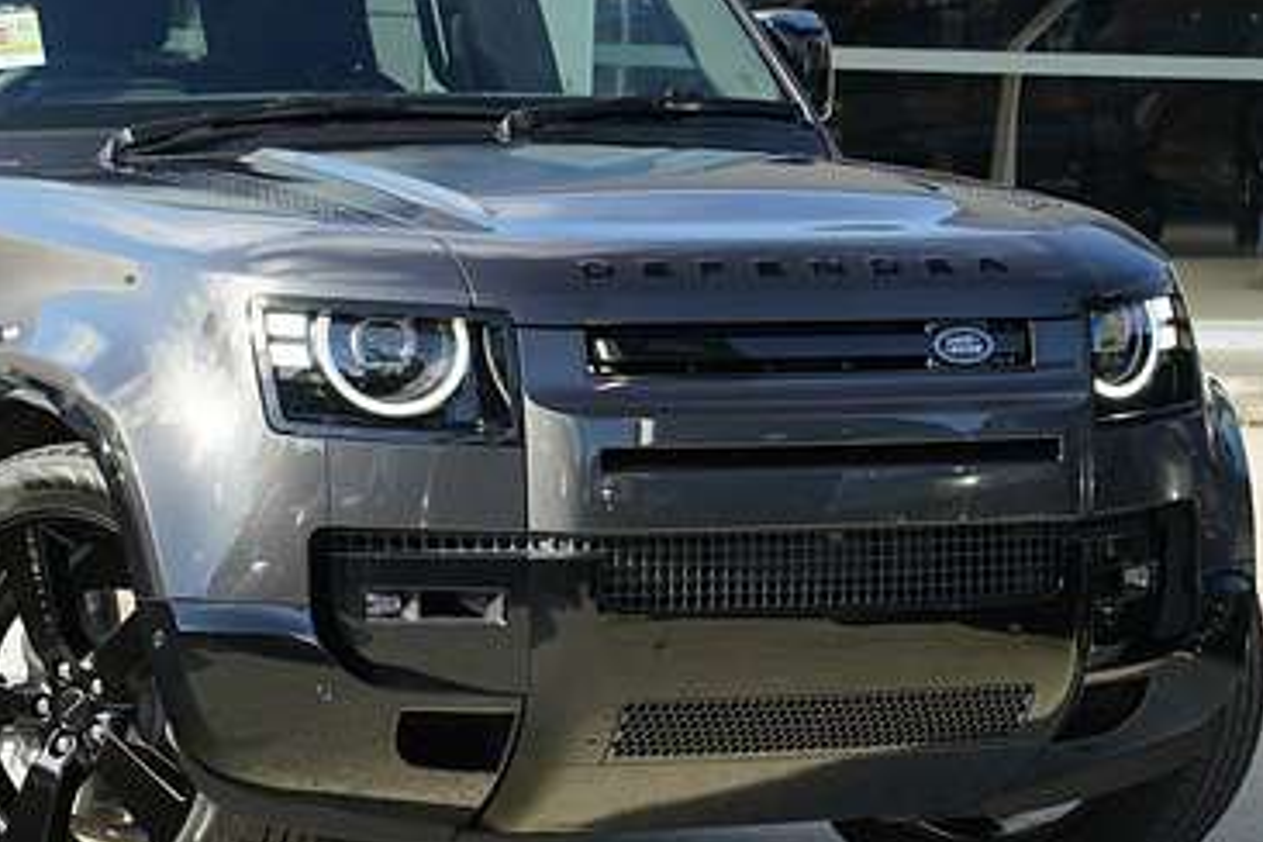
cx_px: 304
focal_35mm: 172
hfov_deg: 11.9
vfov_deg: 8.0
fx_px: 6034
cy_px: 345
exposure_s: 1/320
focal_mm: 105
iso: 1000
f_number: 7.1
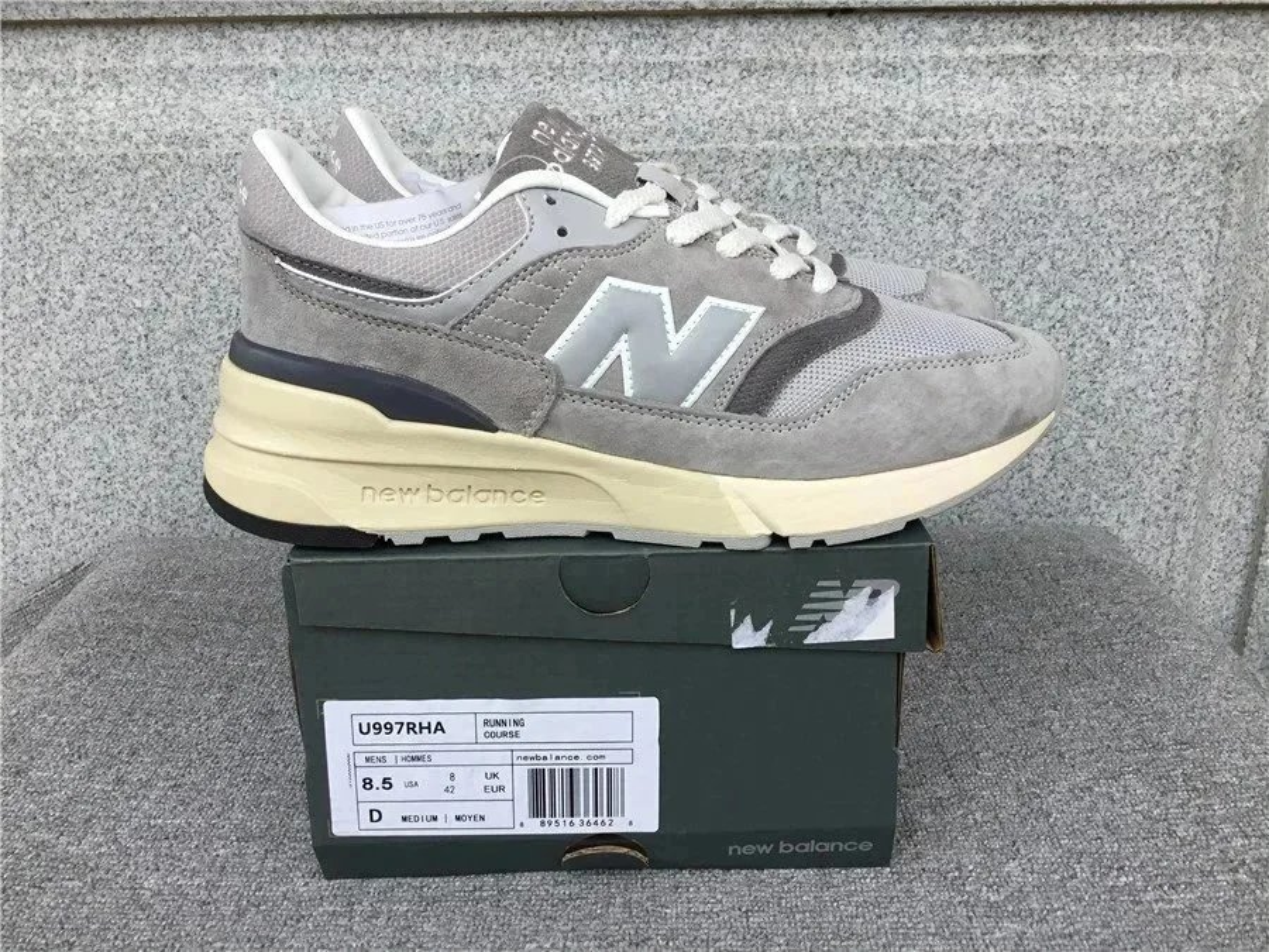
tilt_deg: -20.2
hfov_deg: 58.4
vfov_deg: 45.4
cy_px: 476
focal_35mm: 31
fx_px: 1136
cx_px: 634
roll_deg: +1.3
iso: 25
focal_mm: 3.3
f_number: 2.4
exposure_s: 1/292
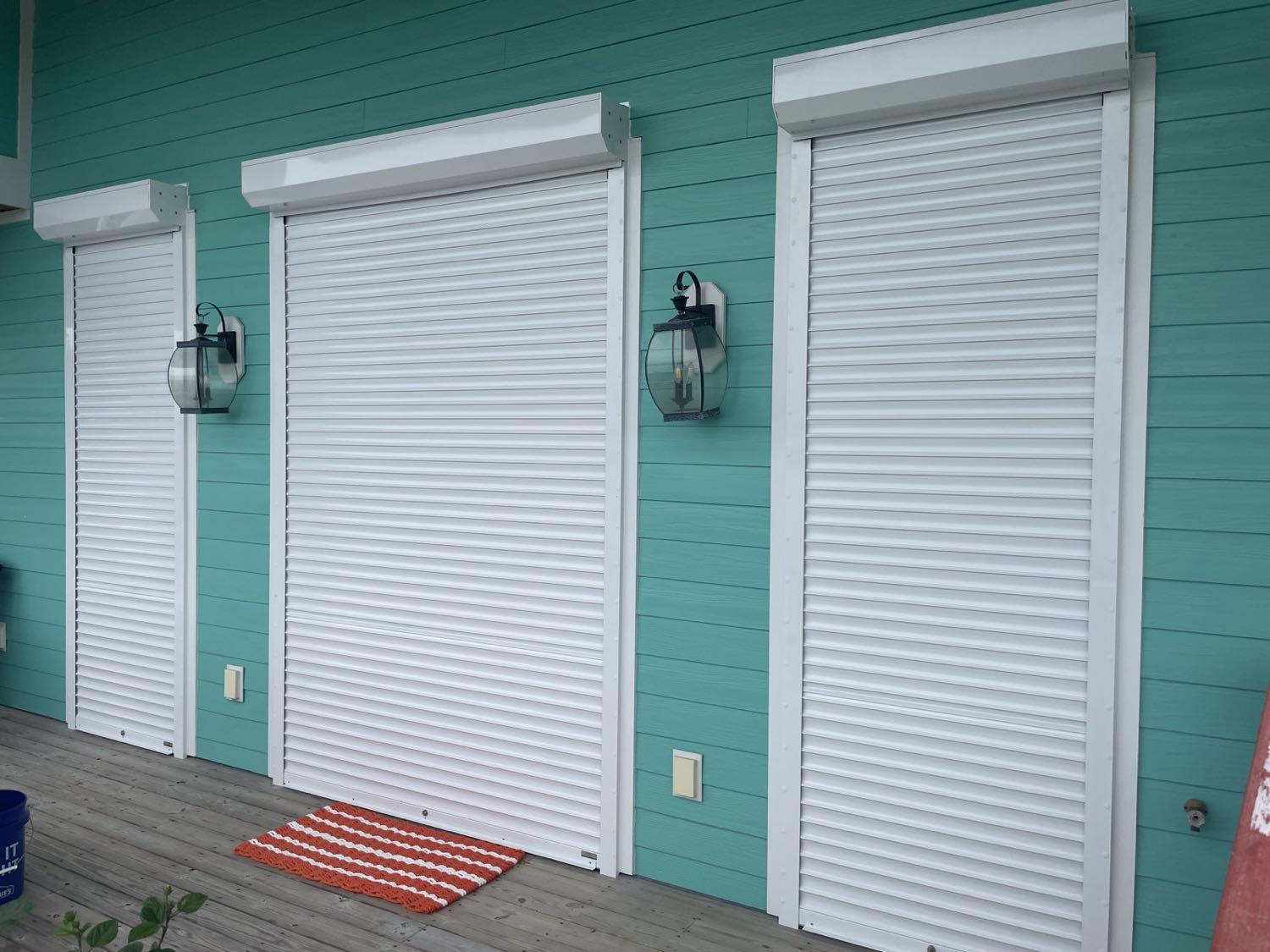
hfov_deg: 67.3
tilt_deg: -1.4
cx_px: 635
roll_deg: -0.9
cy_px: 476
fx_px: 954
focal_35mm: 26
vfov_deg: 53.1
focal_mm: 4.2
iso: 32
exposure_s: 1/2212
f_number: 1.6
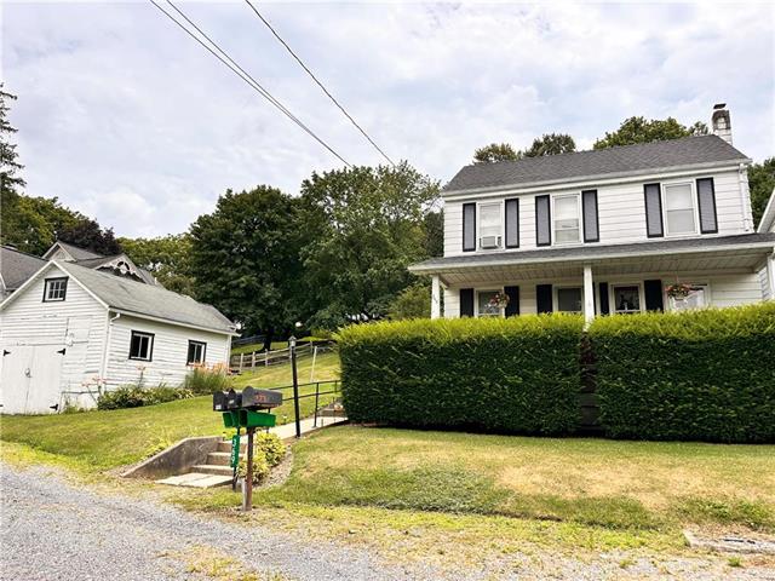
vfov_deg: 56.8
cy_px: 290
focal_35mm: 24
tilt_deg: +11.1
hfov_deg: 71.6
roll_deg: -1.7
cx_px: 388
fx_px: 537
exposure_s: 1/6211
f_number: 1.78
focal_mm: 6.86
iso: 80
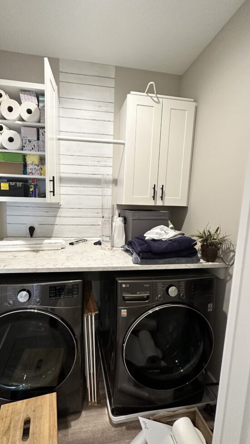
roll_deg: -1.5
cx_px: 105
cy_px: 227
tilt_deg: -7.6
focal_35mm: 16
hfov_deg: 66.7
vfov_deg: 99.4
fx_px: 189
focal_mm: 2.22
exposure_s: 1/62
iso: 250
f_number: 2.2
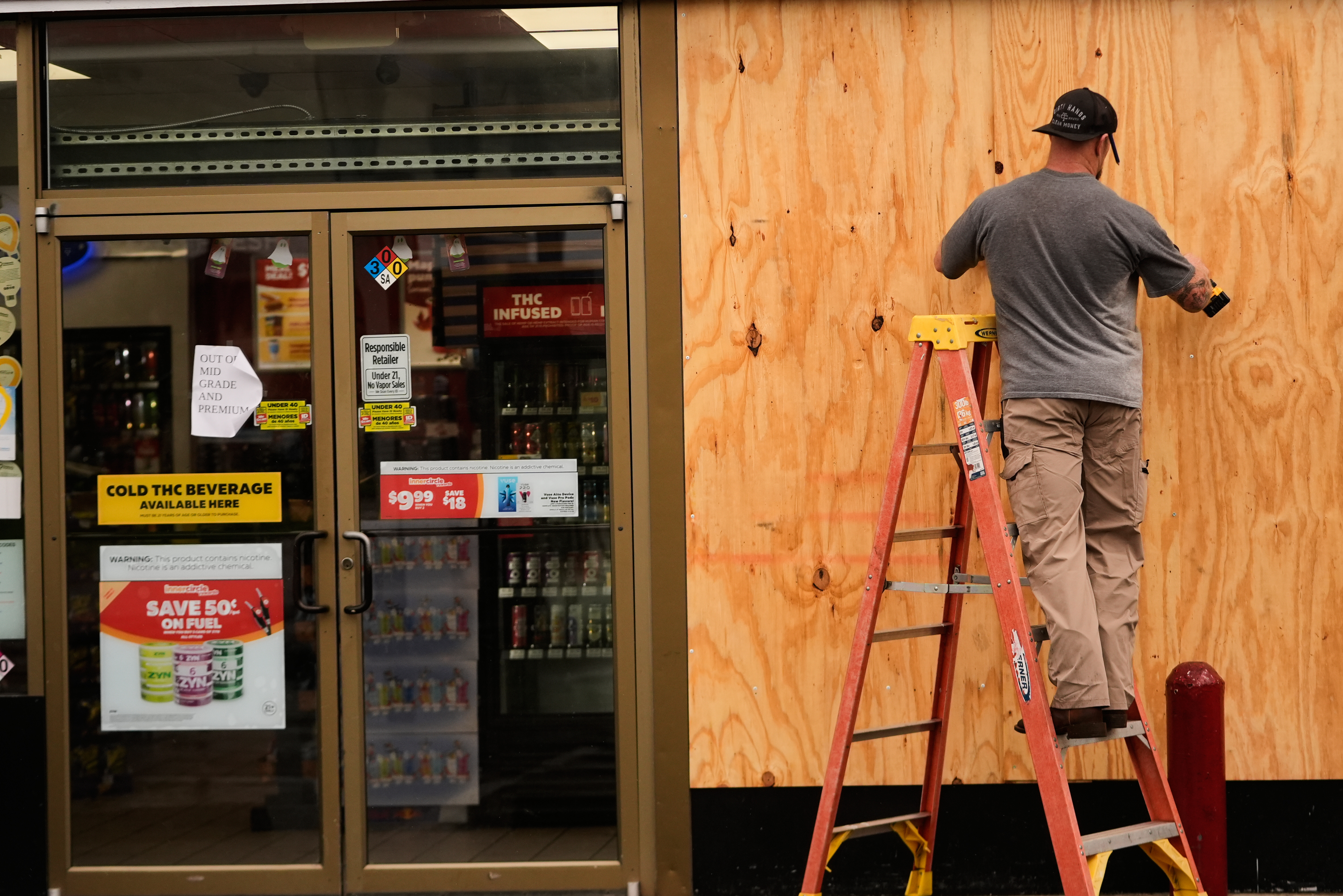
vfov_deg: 14.7
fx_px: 3469
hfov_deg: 21.9
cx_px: 790
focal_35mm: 93
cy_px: 411
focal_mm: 73
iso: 1000
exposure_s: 1/4000
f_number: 2.8
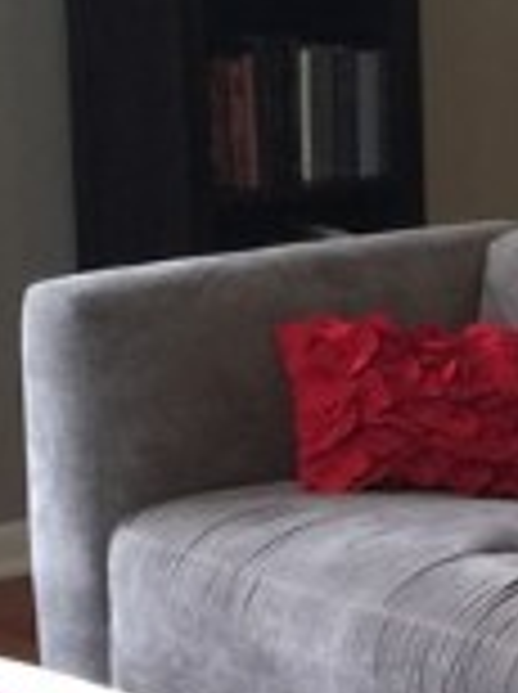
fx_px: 2901
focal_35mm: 145
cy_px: 612
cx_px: 1104
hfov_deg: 9.4
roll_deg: -2.7
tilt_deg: -14.7
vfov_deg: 13.5
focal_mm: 4.15
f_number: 2.2
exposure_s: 1/15
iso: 50
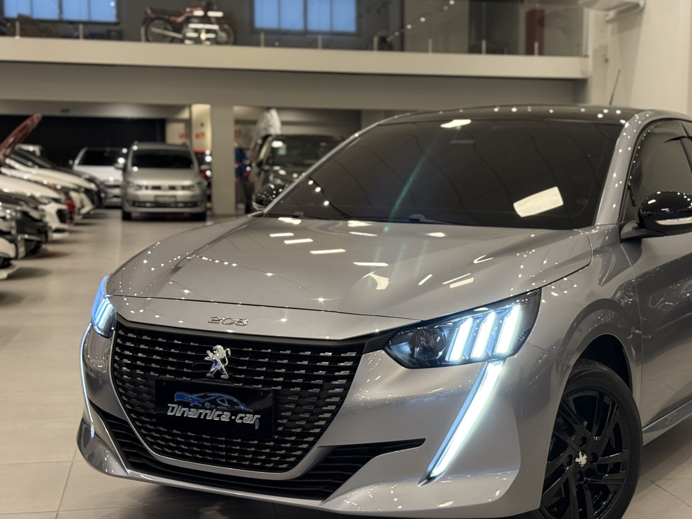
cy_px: 295
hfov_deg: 31.5
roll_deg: -0.9
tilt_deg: -5.8
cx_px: 438
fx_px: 1220
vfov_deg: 24.0
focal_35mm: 61
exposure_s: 1/60
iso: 200
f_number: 1.78
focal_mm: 6.76
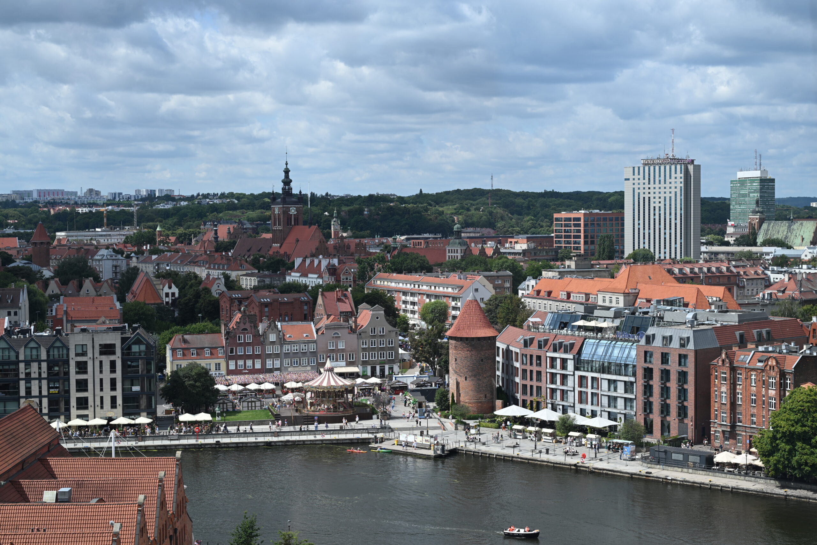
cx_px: 408
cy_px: 272
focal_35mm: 54
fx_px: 1225
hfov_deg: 36.9
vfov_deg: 25.1
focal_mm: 54
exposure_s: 1/250
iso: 100
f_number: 8
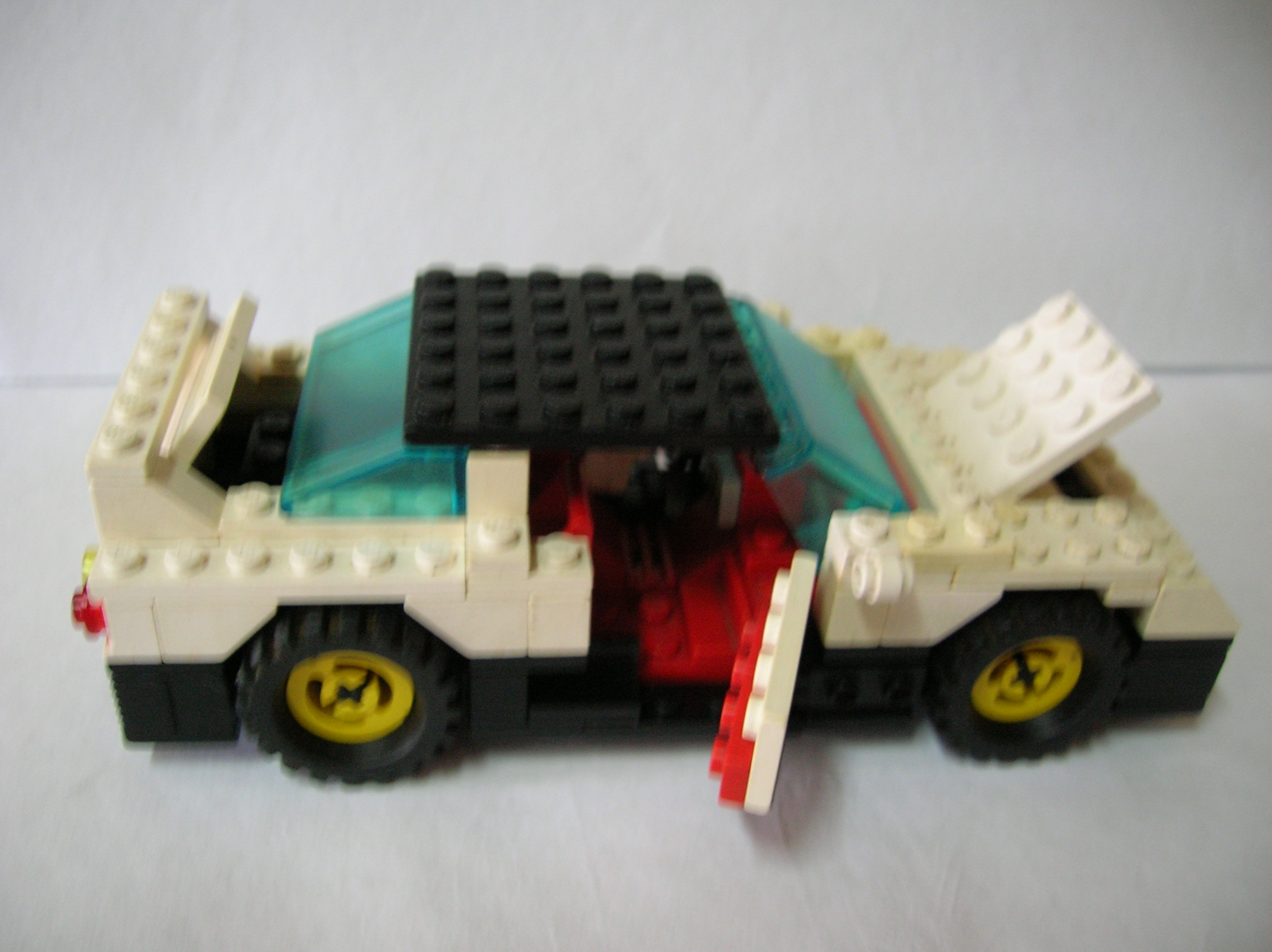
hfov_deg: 54.0
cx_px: 636
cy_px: 476
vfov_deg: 41.7
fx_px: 1248
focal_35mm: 34
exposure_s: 1/6.2
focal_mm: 5.7
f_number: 2.9
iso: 100
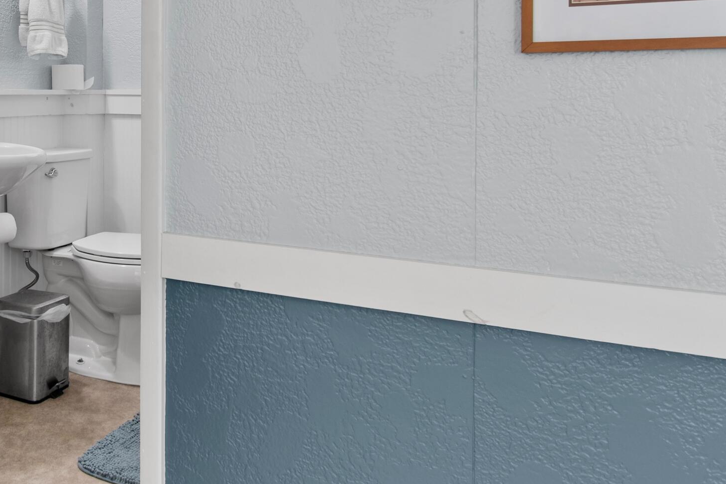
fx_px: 746
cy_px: 84
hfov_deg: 48.7
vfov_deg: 34.6
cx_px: 138
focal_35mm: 37
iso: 100
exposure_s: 1/2.5
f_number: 4.8
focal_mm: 12
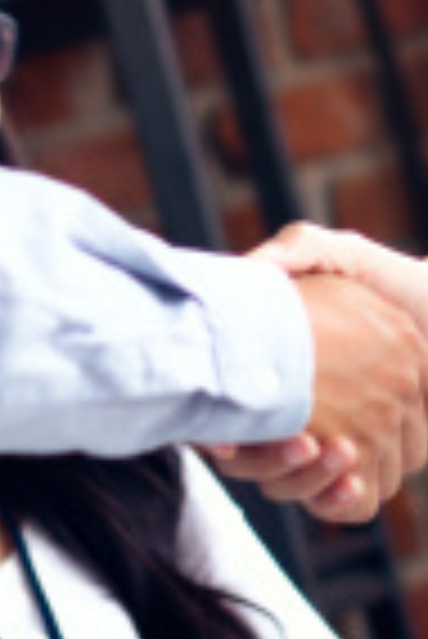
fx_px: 4821
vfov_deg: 7.5
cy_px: -166
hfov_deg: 5.0
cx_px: 667
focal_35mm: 271
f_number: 2.2
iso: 200
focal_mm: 55
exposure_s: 1/100
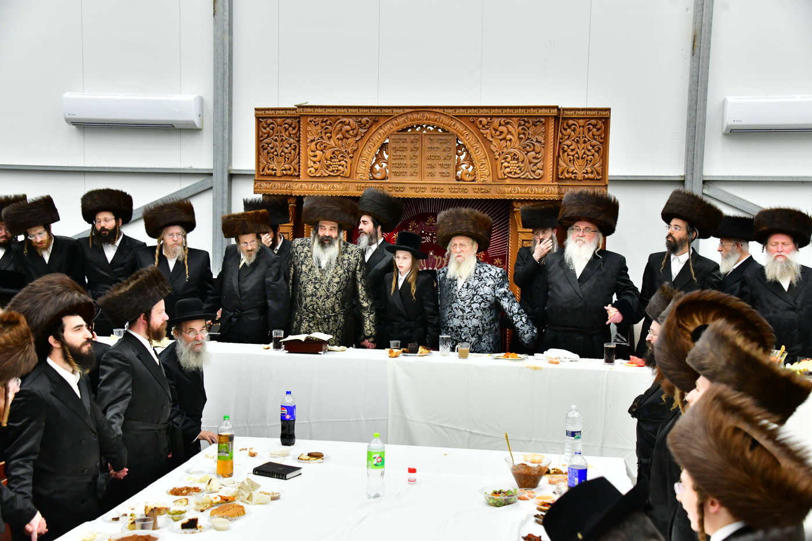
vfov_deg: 28.1
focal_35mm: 48
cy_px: 270
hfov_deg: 41.1
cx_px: 406
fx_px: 1082
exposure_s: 1/320
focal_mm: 48
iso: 2500
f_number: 5.6
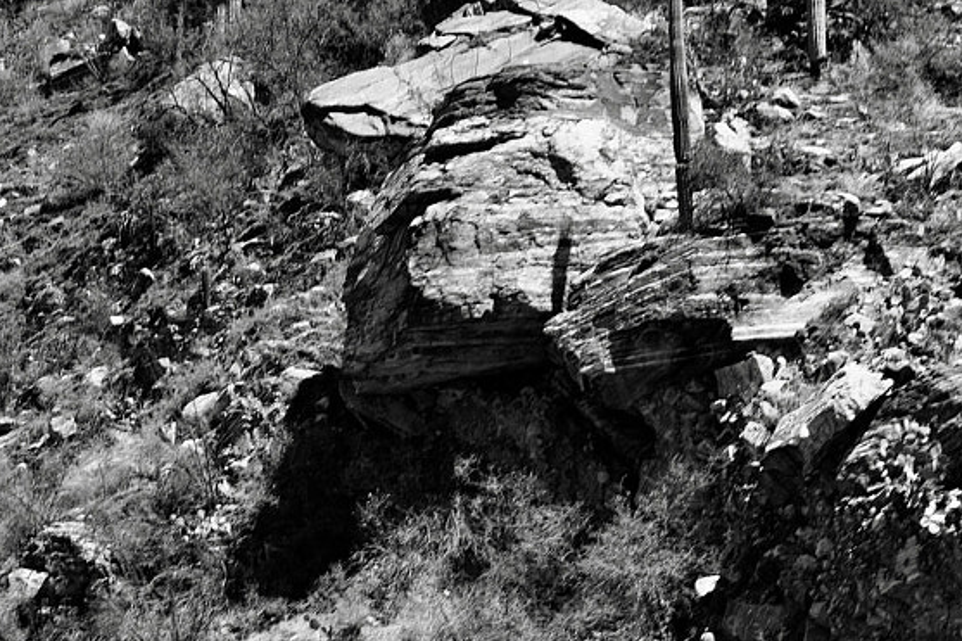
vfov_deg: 9.9
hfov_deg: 14.8
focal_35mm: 138
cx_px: 211
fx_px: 3686
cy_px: 280
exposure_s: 1/80
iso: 100
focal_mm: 48
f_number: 5.6
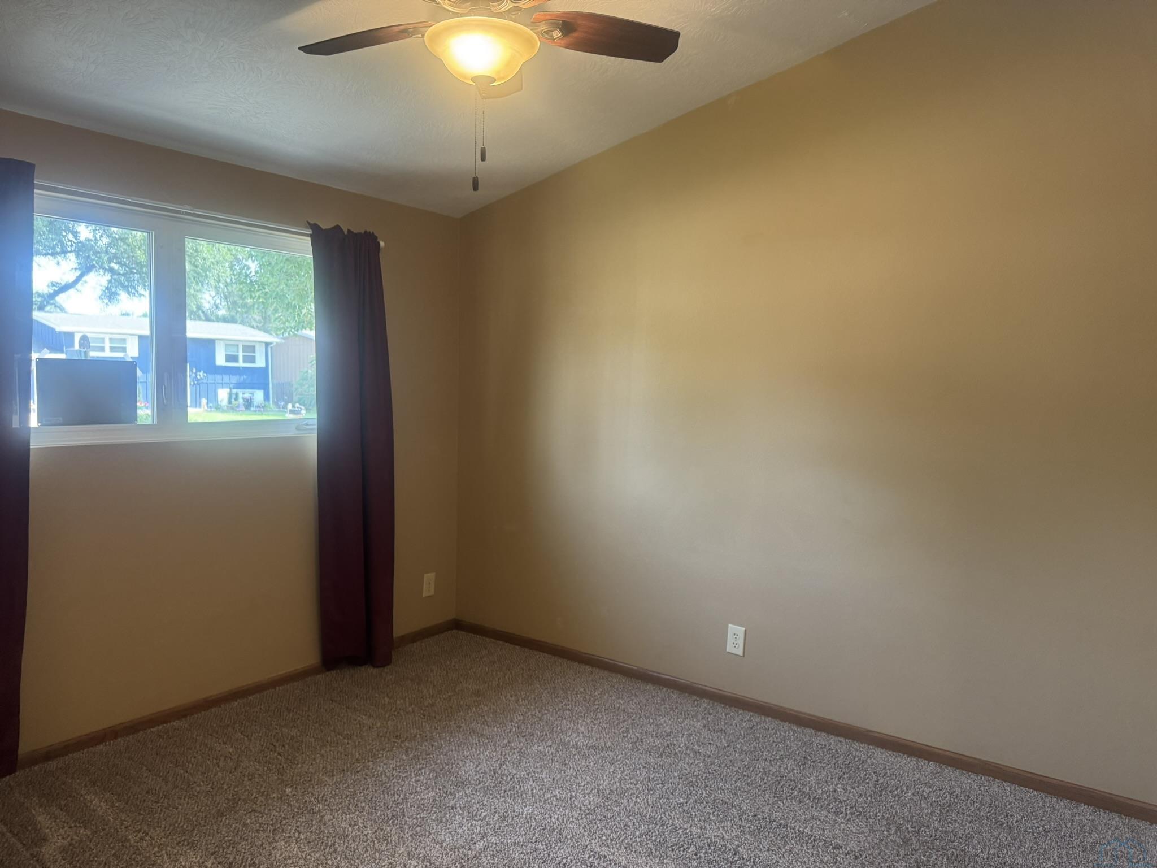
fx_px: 802
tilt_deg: -4.8
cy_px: 434
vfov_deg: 56.8
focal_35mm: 24
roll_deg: -1.4
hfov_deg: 71.6
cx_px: 578
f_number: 1.78
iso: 250
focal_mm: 6.76
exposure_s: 1/60
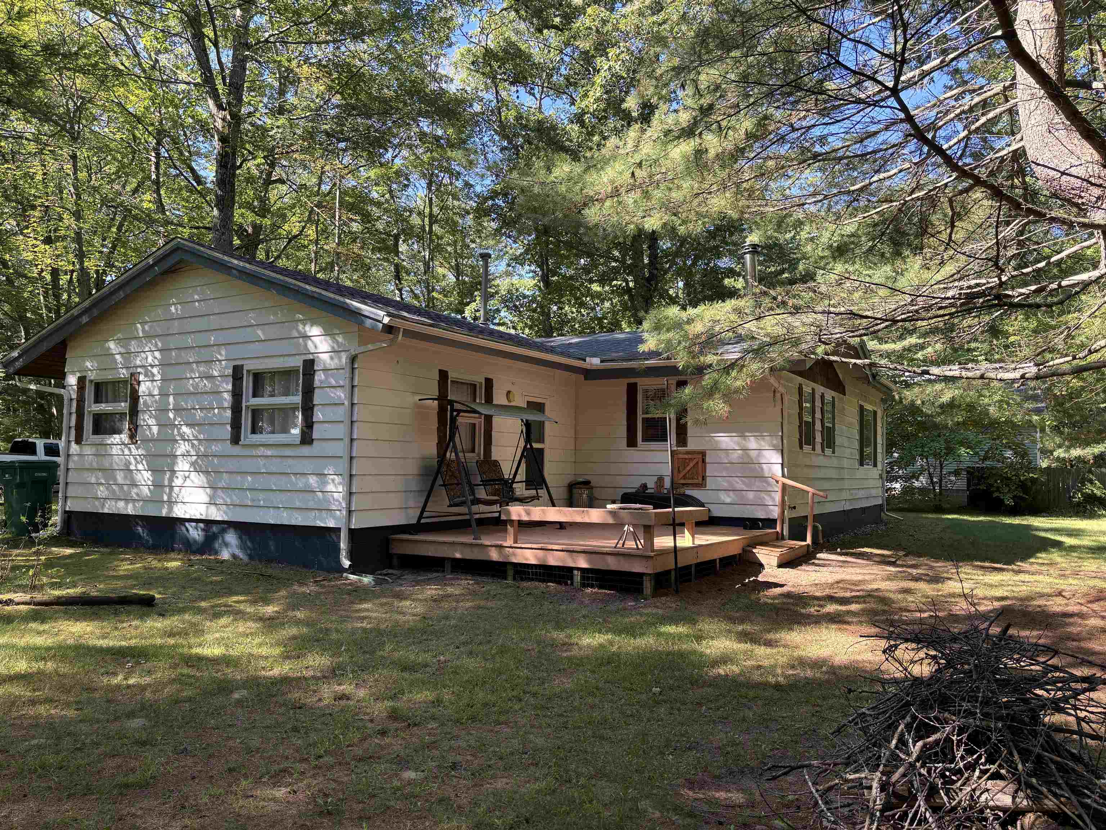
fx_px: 831
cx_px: 553
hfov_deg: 67.3
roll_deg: -1.3
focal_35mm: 26
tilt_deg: +3.3
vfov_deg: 53.1
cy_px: 415
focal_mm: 5.96
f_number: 1.6
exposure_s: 1/185
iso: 40
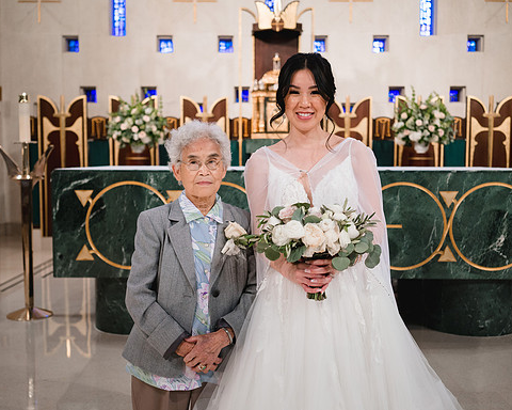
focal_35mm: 41
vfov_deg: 36.5
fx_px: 621
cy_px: 205
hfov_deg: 44.8
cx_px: 250
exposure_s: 1/200
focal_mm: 35
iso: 1000
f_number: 3.2
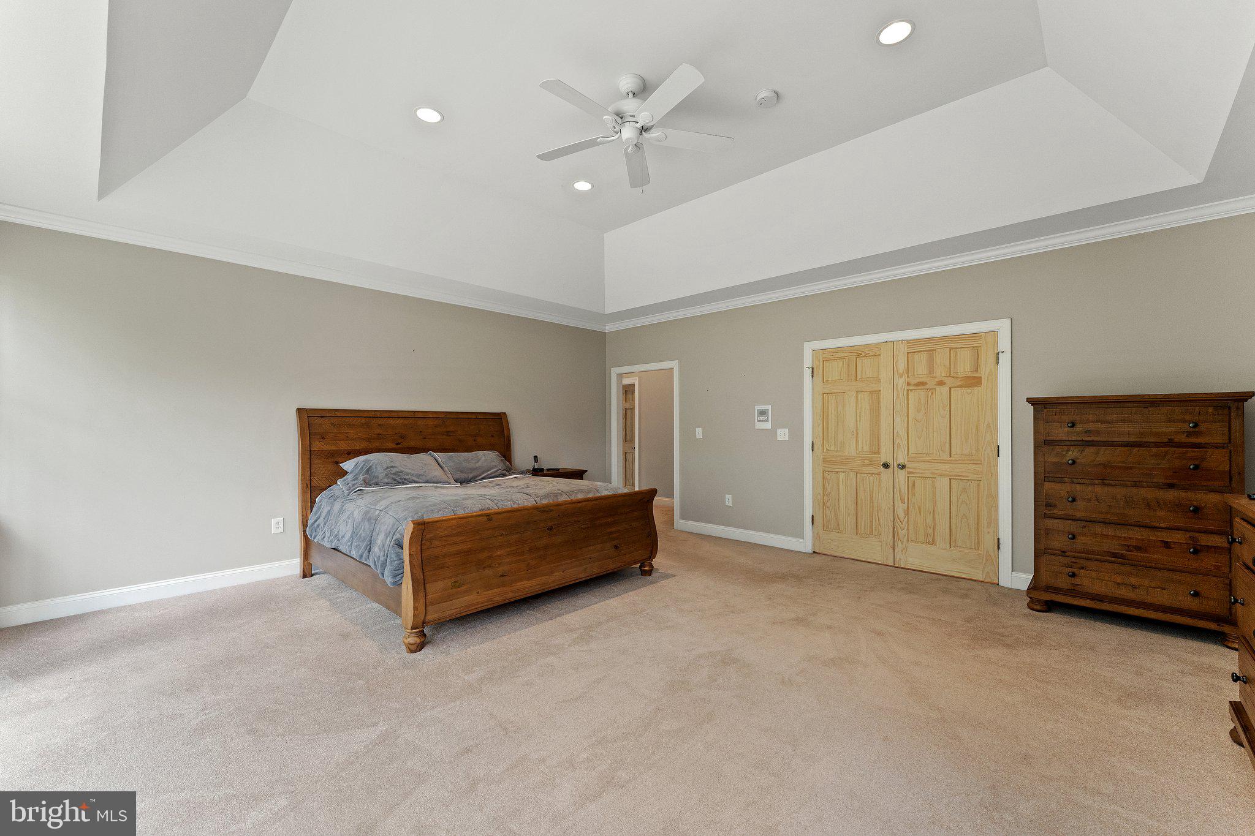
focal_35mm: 14
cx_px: 628
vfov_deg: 81.2
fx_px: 488
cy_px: 418
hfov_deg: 104.3
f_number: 8
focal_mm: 14
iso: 640
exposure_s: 1/20
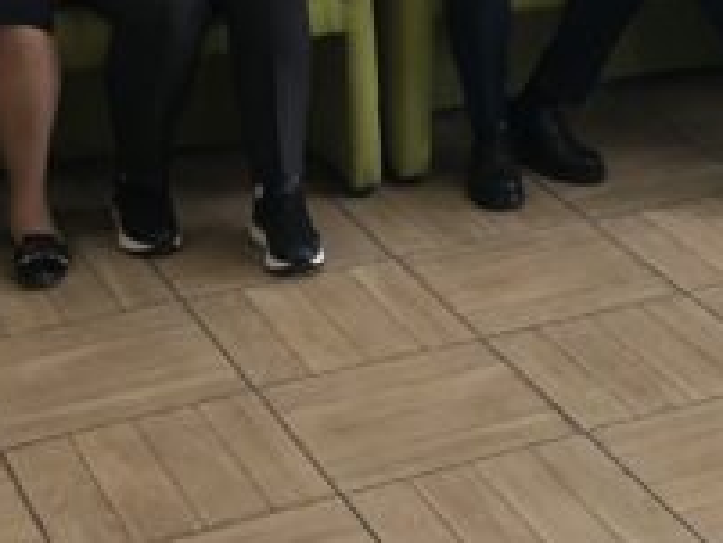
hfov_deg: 17.5
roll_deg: -2.1
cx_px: 874
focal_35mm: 107
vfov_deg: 12.7
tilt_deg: -5.0
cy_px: -406
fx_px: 2236
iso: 64
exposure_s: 1/120
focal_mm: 4
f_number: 1.8
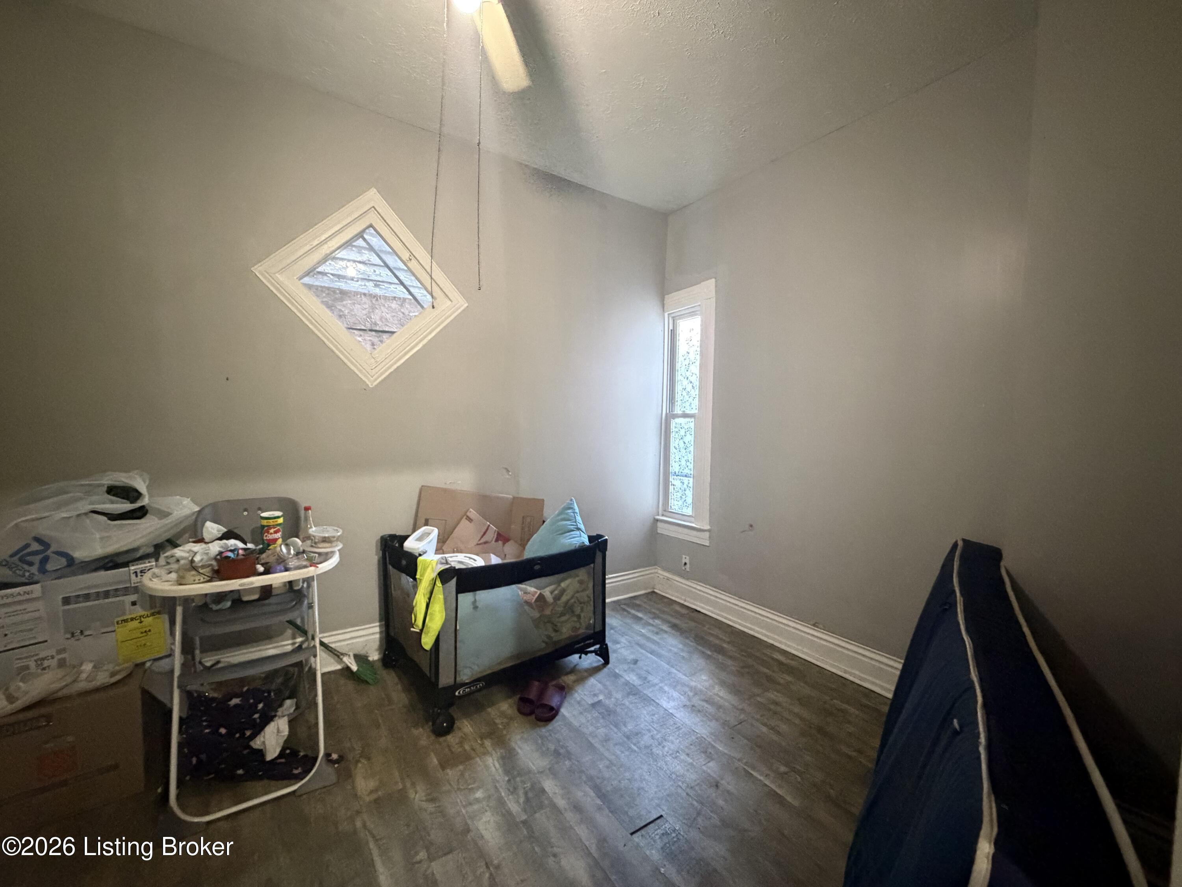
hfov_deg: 102.1
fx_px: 478
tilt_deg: -3.1
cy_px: 444
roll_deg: -1.4
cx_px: 591
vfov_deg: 85.7
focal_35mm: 14
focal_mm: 2.22
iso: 1000
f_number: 2.2
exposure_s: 1/40
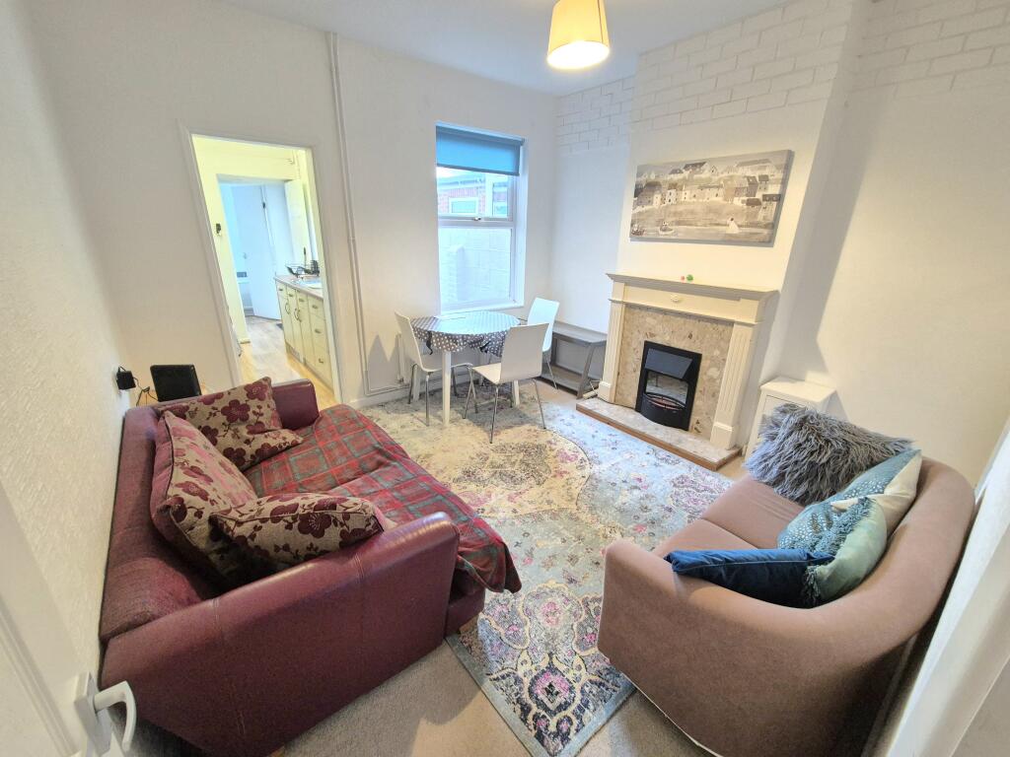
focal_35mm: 13
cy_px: 378
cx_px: 505
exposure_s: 1/50
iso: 800
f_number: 2.2
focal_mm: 2.2
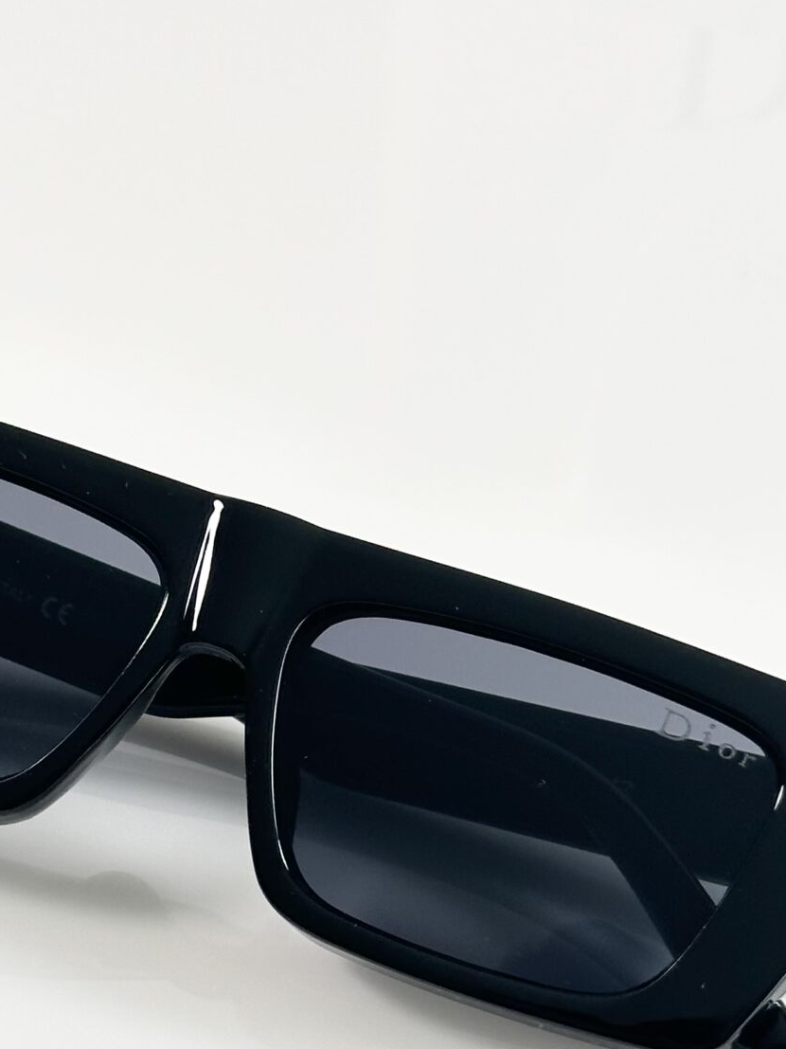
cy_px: 722
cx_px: 179
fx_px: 3361
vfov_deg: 17.7
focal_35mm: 111
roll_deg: -1.1
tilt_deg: -40.5
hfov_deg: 13.3
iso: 50
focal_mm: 6.86
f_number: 1.78
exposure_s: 1/100
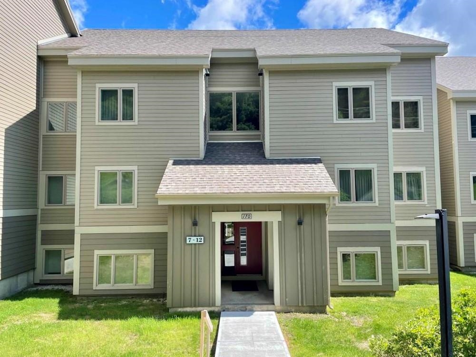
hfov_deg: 67.3
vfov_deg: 53.1
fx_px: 358
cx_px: 238
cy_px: 178
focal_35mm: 26
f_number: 1.6
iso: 32
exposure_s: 1/1247
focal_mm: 4.2
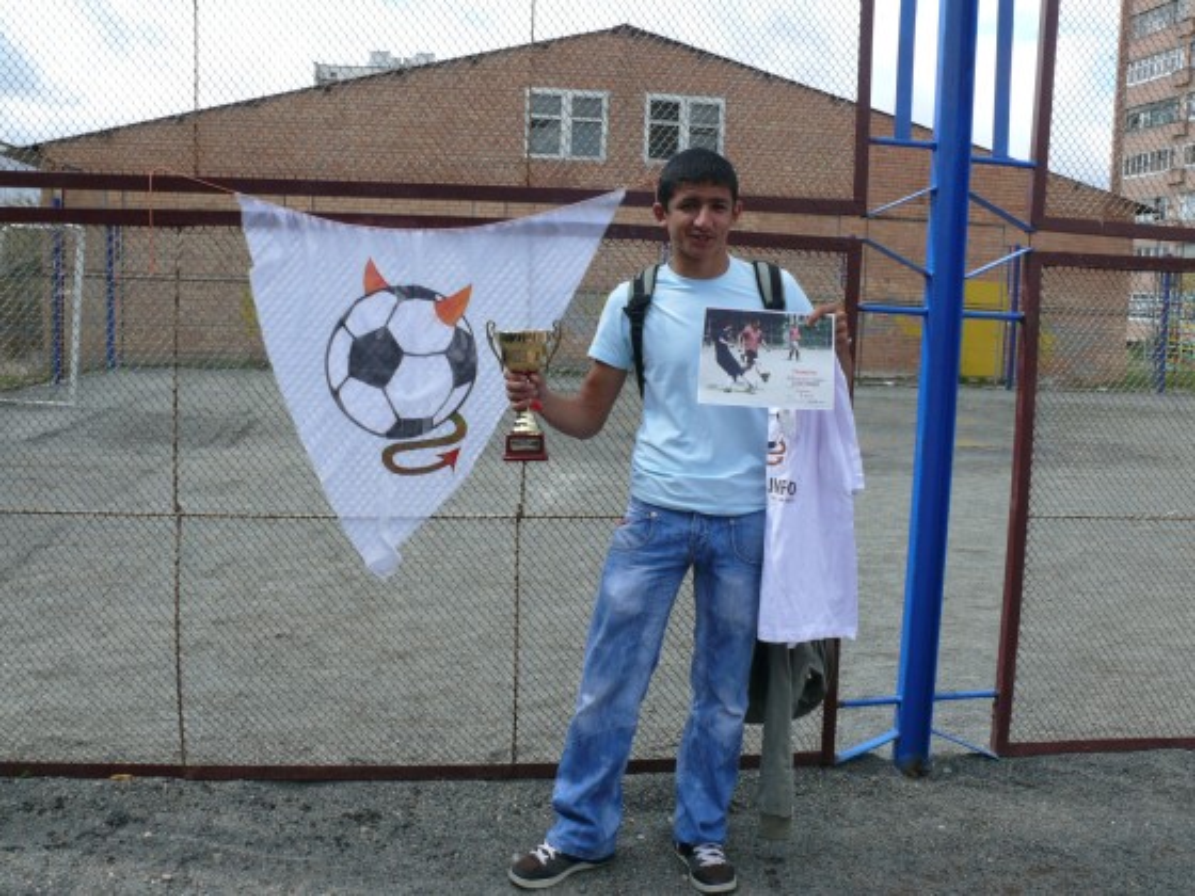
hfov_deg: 52.6
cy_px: 448
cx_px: 598
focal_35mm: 35
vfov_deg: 40.7
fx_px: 1208
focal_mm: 7.4
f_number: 5.6
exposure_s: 1/200
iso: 100
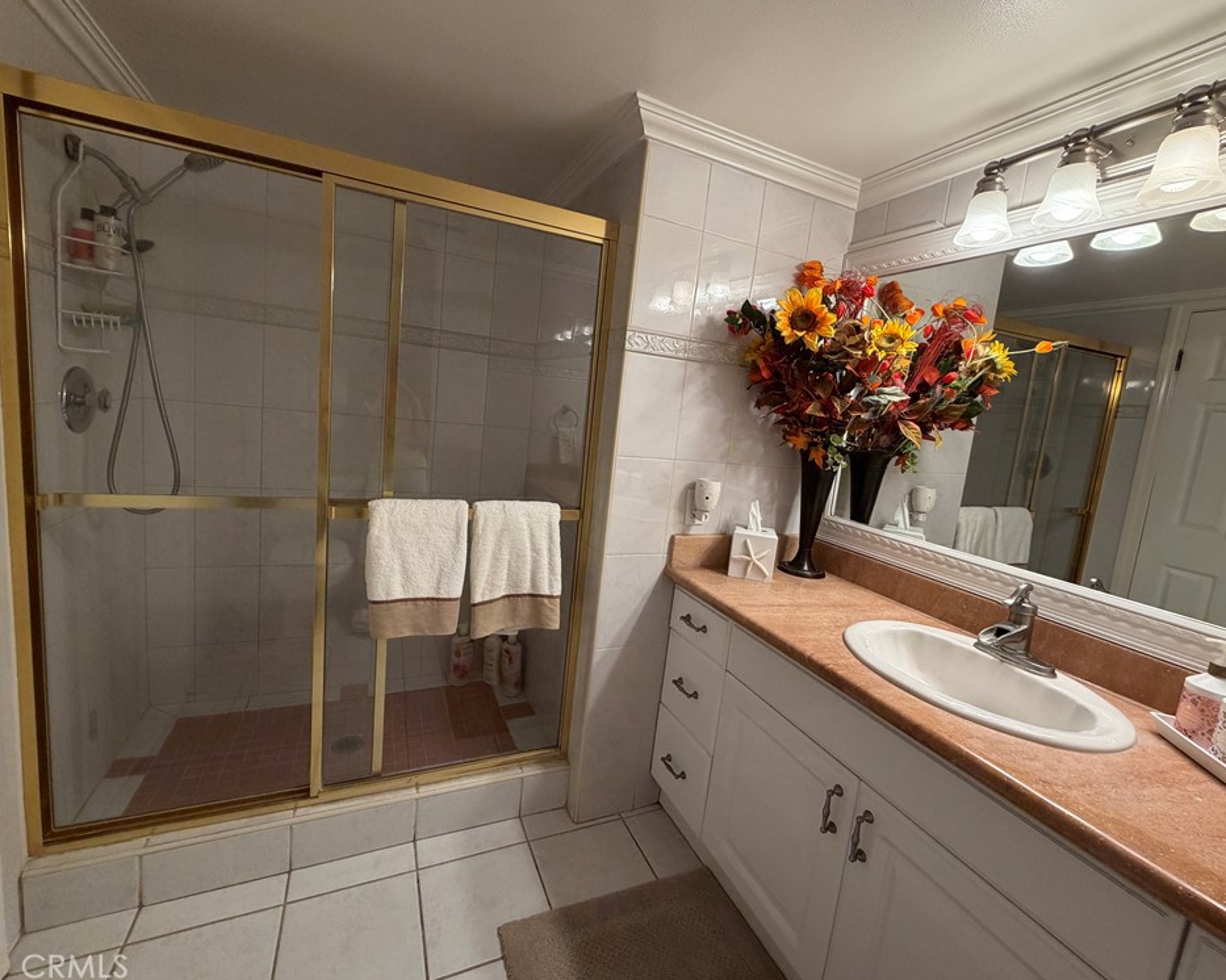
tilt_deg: -8.1
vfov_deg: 84.0
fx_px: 544
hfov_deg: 96.8
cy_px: 481
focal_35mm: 15
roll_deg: -5.7
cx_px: 619
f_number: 2.2
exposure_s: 1/120
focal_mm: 2.22
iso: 250
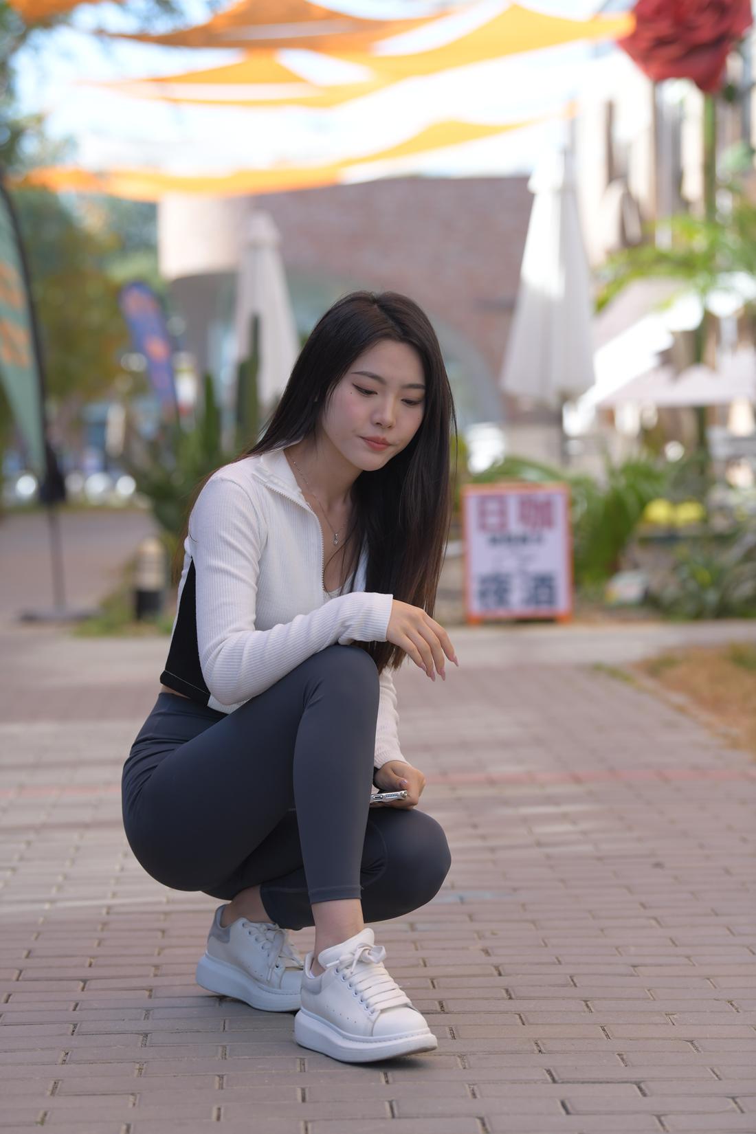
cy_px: 567
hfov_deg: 13.4
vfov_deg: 20.0
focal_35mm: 102
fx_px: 3213
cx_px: 378
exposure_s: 1/640
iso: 280
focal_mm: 102
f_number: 4
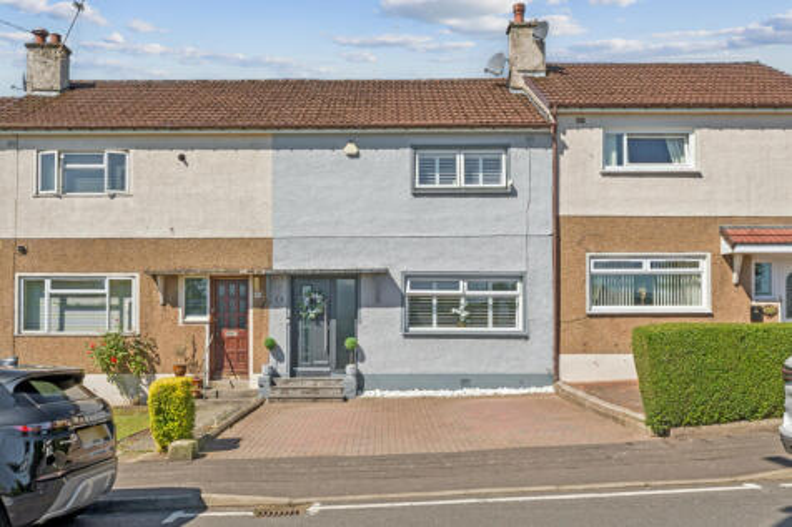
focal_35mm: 30
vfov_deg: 43.6
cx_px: 396
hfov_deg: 61.9
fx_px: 660
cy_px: 264
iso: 320
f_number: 22
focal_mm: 20.5
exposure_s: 1/100
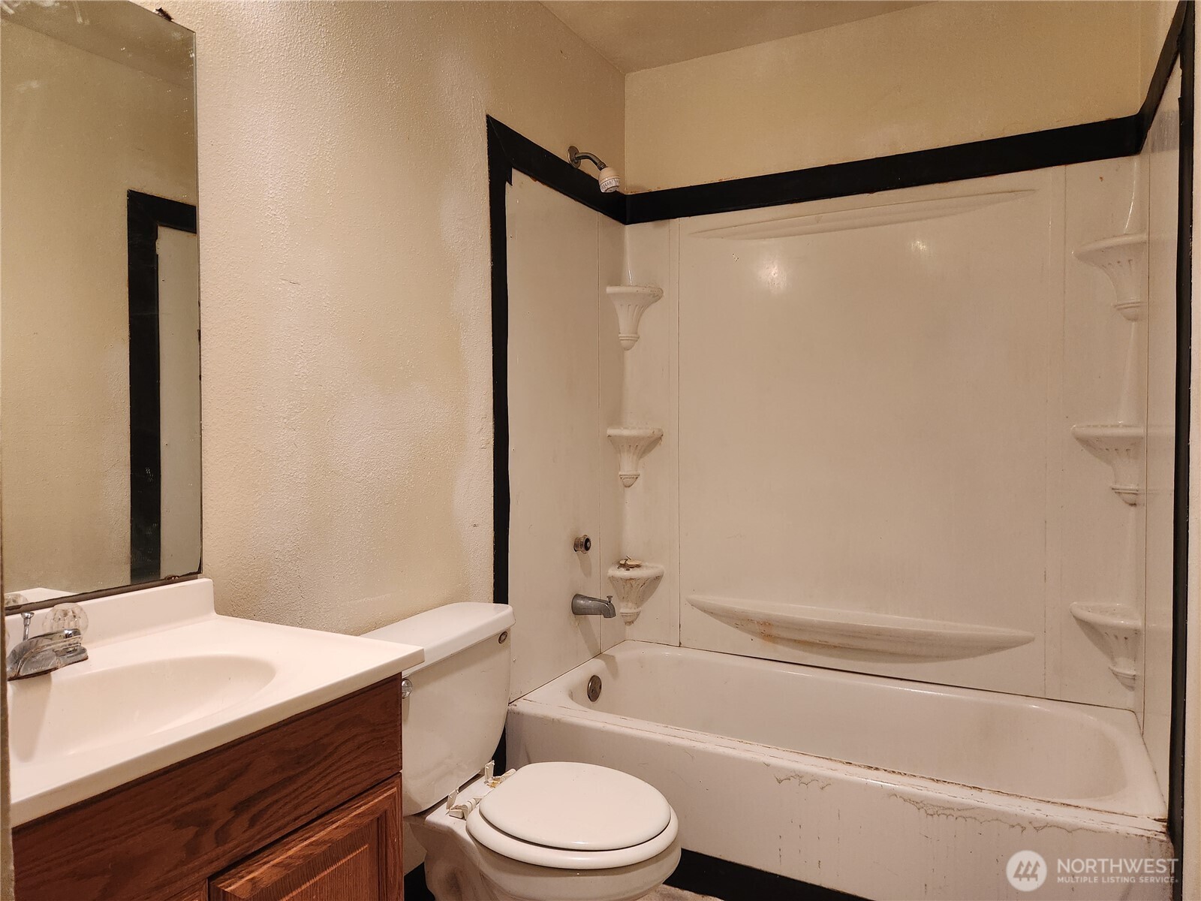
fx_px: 798
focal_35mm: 23
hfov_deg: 73.9
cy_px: 450
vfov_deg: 58.9
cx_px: 600
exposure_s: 1/120
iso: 250
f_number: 1.8
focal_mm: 5.4
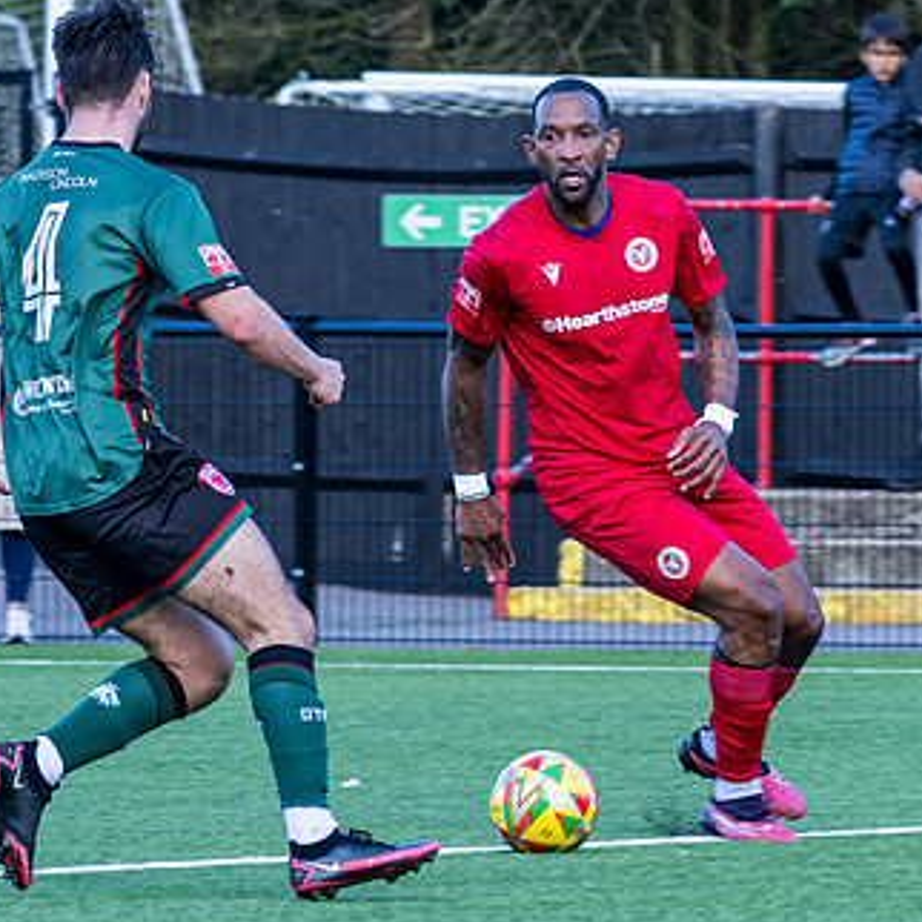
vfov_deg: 2.8
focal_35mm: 636
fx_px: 19165
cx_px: 623
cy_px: 781
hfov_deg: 2.8
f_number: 4
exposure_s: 1/500
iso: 200
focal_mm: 135
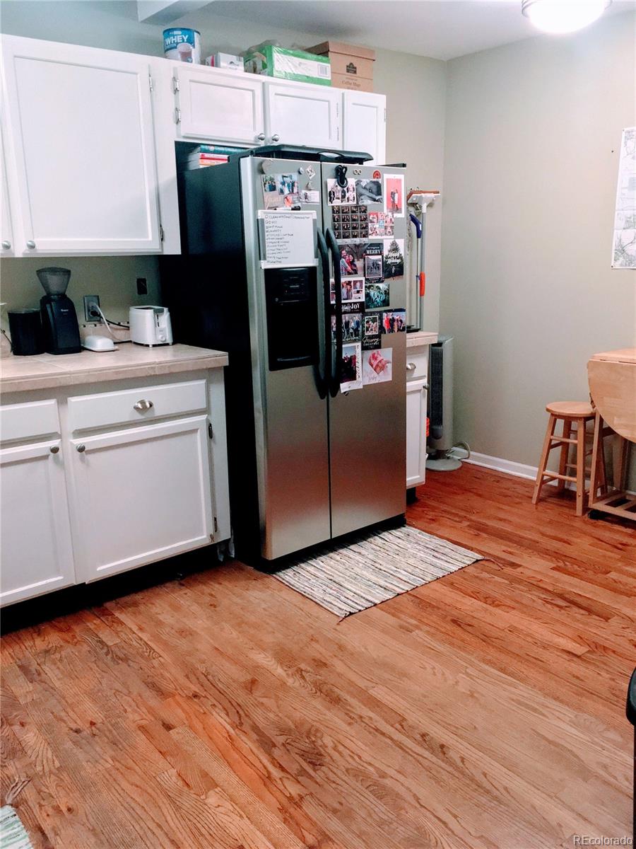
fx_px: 710
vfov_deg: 61.7
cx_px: 318
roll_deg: +1.7
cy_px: 424
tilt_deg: -14.1
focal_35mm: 29
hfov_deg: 48.2
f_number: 2.2
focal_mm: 4.15
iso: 200
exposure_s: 1/30
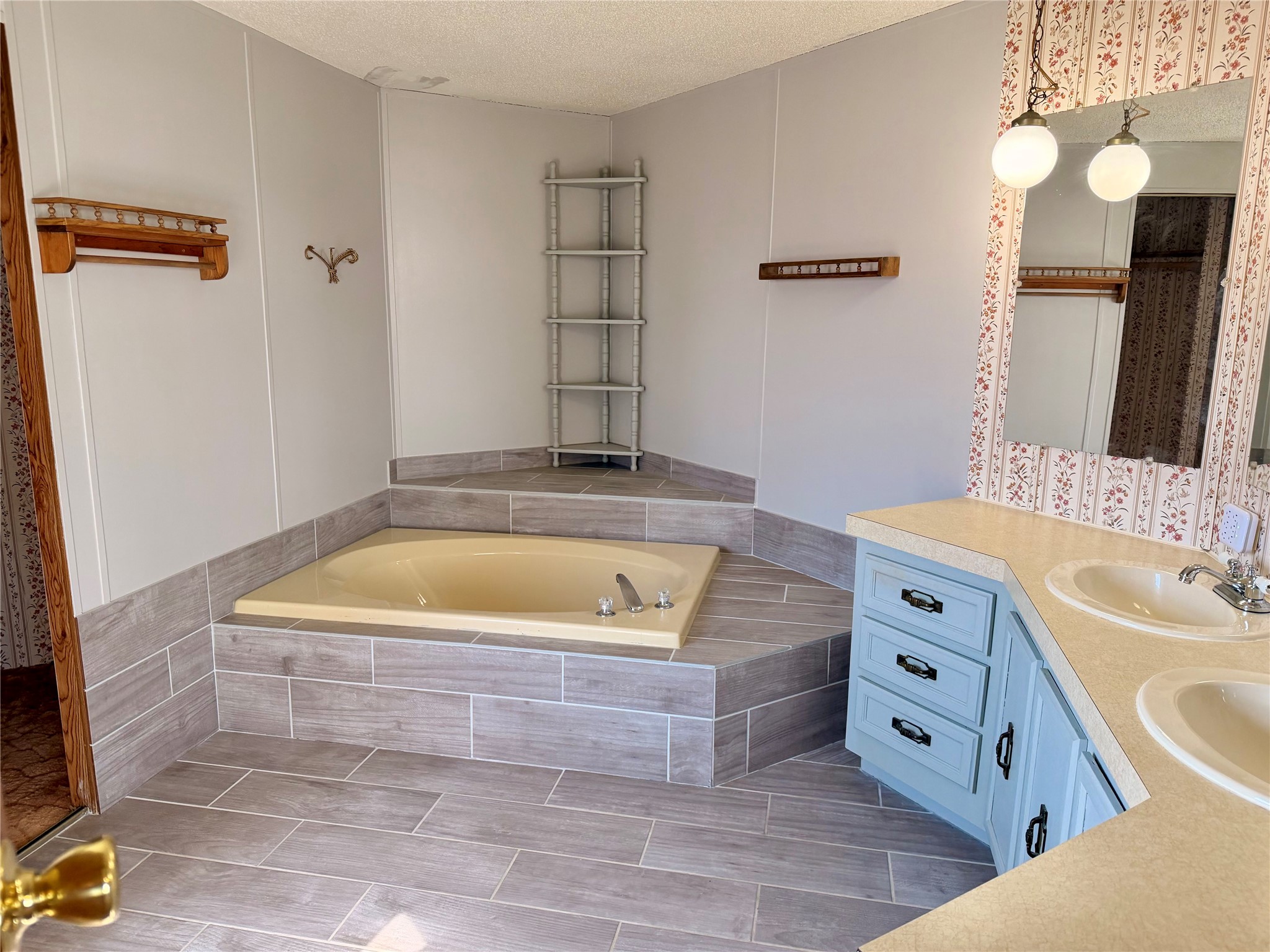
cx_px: 635
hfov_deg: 71.6
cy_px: 476
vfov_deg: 56.8
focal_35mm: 24
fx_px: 881
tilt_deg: -10.0
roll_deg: +0.6
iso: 160
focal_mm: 6.76
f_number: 1.78
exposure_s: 1/124
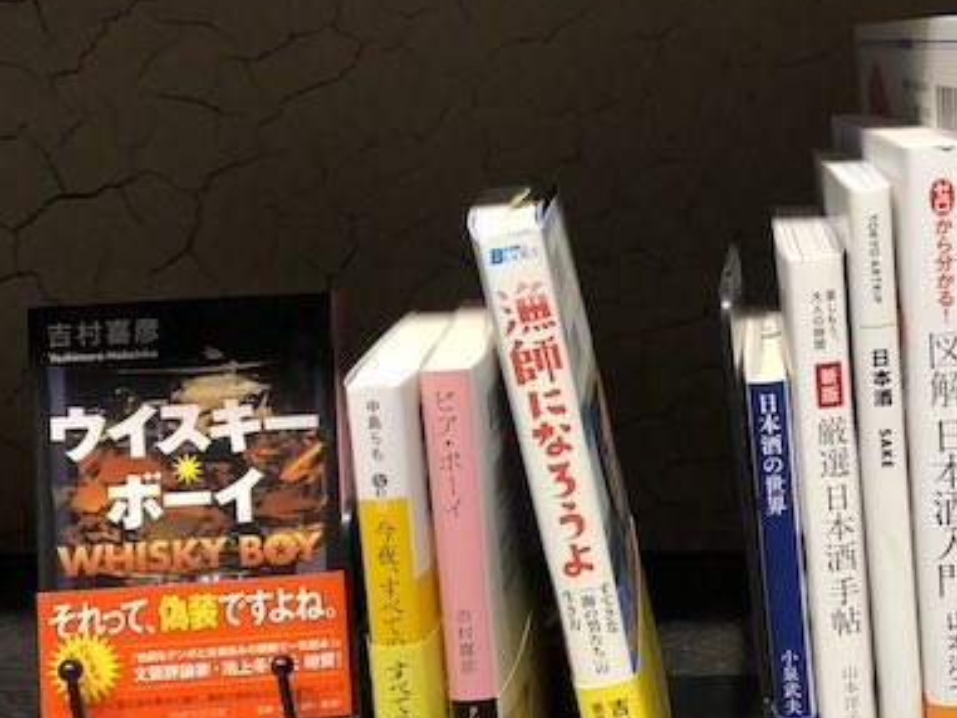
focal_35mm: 47
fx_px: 1300
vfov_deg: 30.9
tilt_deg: -15.0
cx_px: 701
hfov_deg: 39.5
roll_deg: +0.9
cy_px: 409
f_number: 1.8
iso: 40
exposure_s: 1/33
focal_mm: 3.99
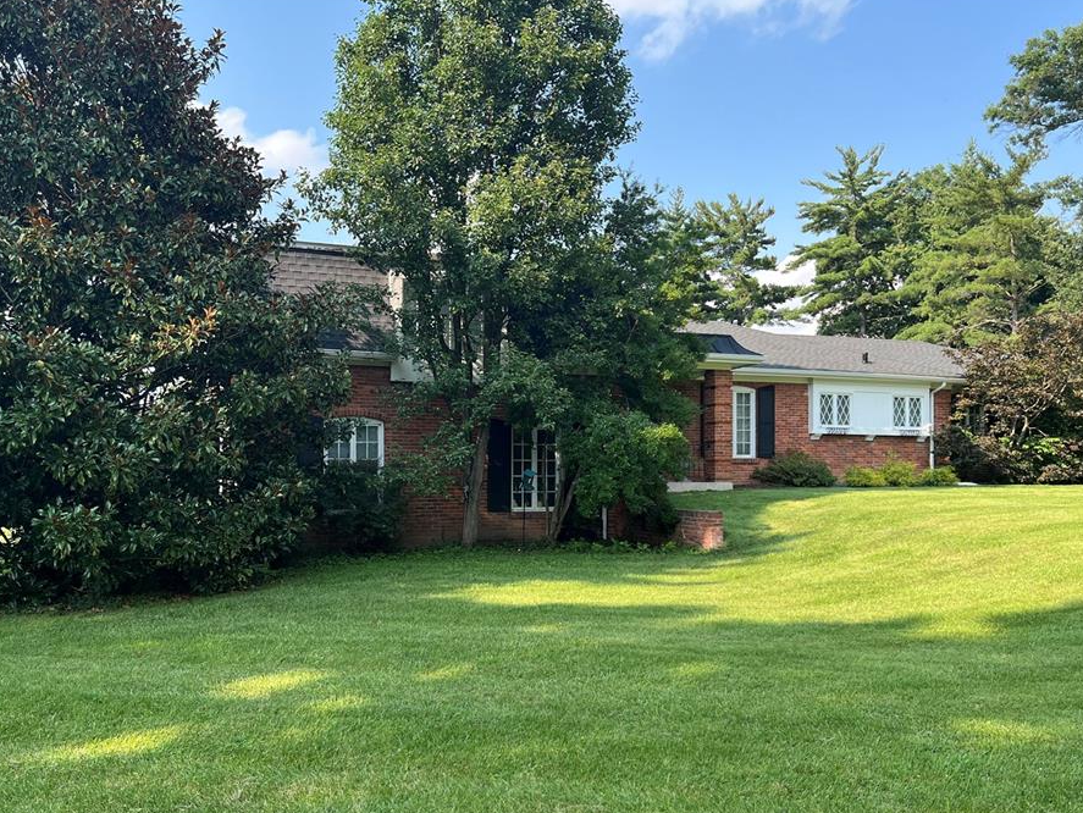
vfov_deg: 46.7
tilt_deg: +1.7
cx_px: 541
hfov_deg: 59.9
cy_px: 457
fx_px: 939
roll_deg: +0.3
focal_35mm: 30
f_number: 1.5
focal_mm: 5.7
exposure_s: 1/982
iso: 50
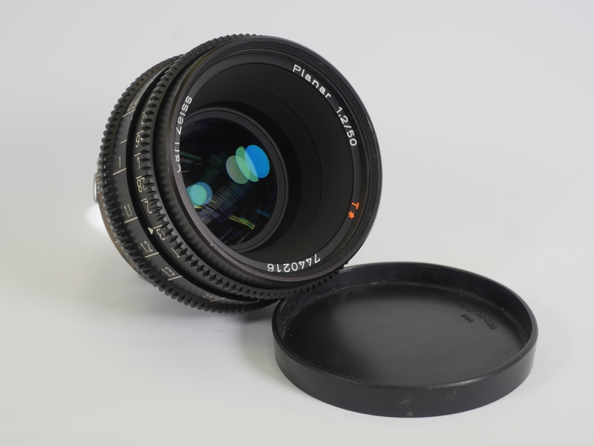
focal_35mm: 76
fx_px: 1304
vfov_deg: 19.4
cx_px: 297
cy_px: 223
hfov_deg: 25.7
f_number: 9
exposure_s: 1/8
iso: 200
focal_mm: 38
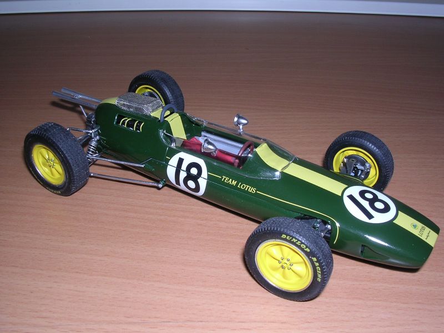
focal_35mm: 38
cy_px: 166
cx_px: 222
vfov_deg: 37.7
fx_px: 487
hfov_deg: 49.0
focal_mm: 5.8
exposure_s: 1/60.1
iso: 100
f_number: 5.6
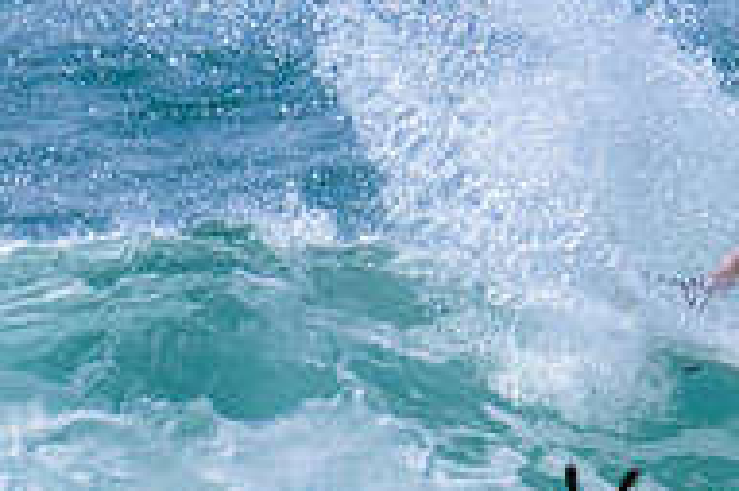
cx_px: 699
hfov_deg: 0.6
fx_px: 68277
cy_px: 341
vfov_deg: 0.4
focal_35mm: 3329
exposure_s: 1/2000
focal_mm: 800
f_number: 11
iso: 560
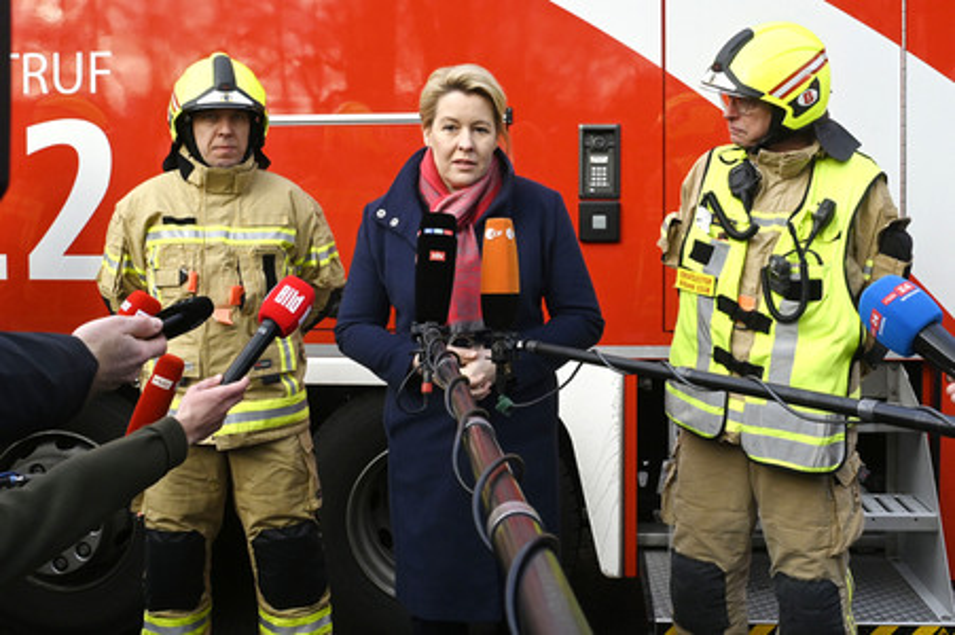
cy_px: 318
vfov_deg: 42.9
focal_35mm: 30
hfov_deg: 61.1
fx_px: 808
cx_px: 478
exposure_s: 1/500
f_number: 13
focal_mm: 30.5
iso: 2000
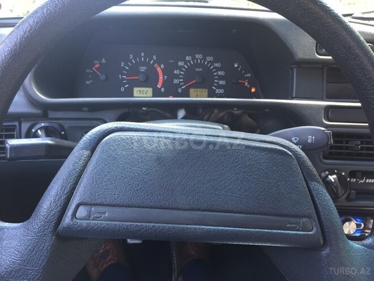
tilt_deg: -20.0
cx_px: 187
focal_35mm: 29
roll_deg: -1.4
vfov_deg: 48.2
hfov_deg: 61.7
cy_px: 140
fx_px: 313
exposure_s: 1/33
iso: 50
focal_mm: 4.15
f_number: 2.2
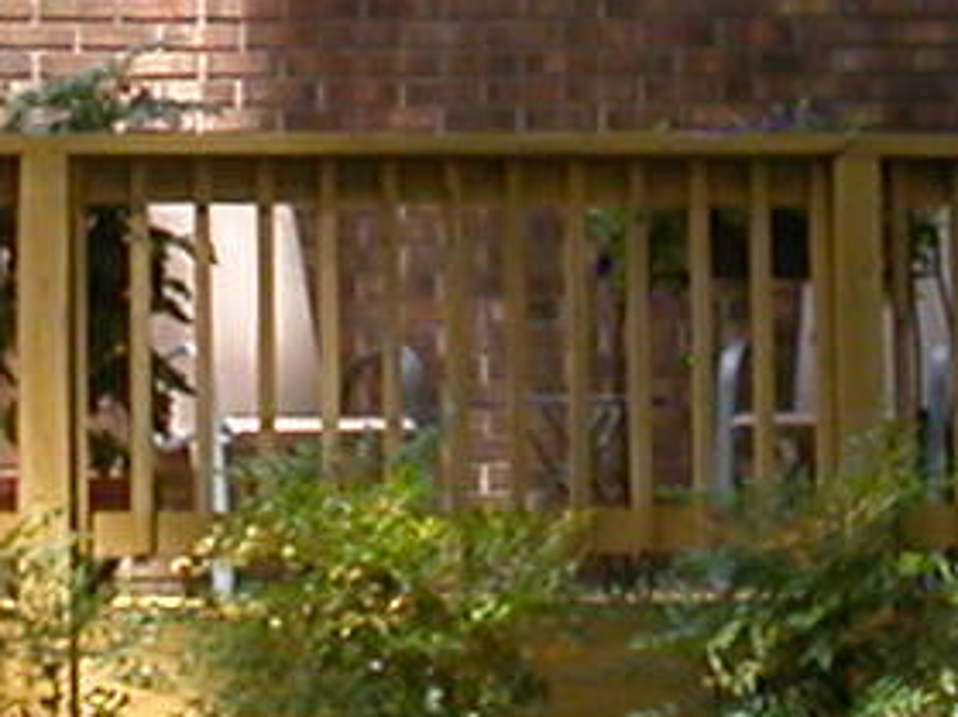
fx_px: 5865
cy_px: -93
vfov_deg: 7.0
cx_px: 570
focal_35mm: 212
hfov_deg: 9.3
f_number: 4.5
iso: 100
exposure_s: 1/173
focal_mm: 5.6
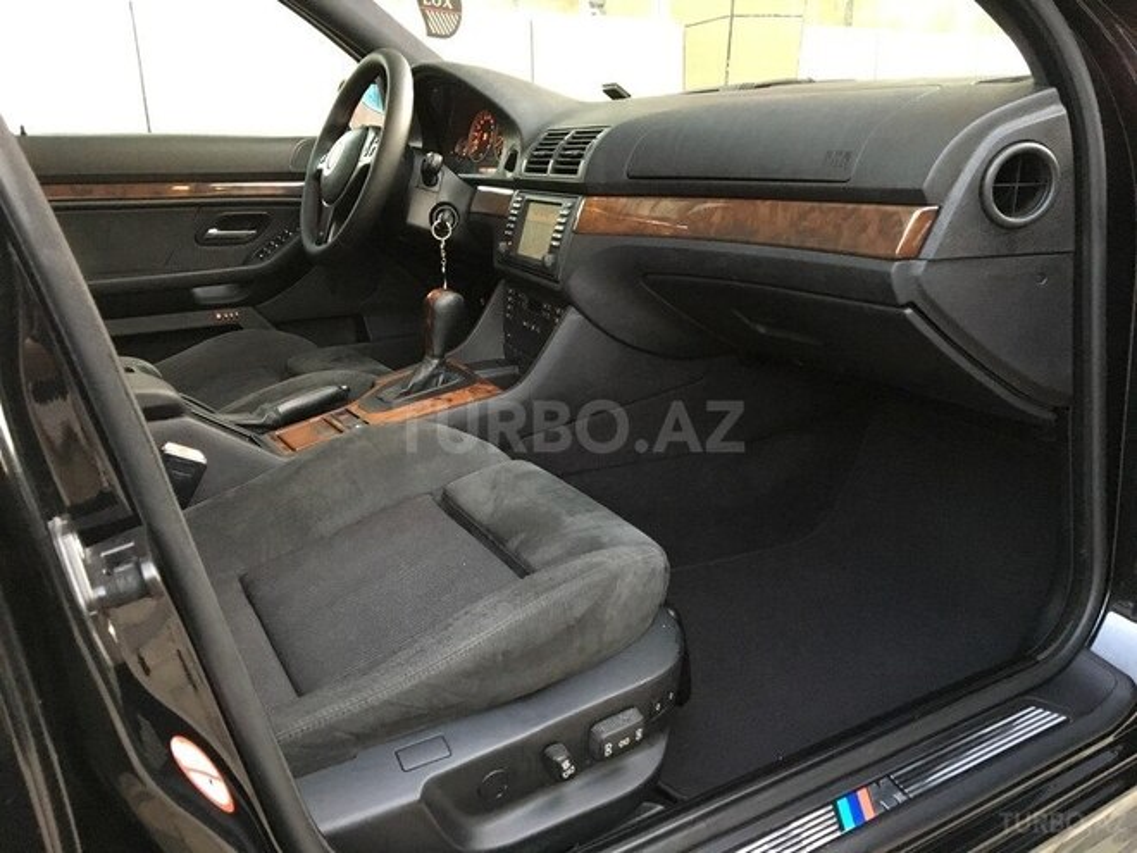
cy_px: 426
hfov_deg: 61.7
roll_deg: +1.4
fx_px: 953
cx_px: 568
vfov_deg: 48.2
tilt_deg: -16.0
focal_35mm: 29
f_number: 2.2
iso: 250
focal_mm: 4.15
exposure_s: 1/17
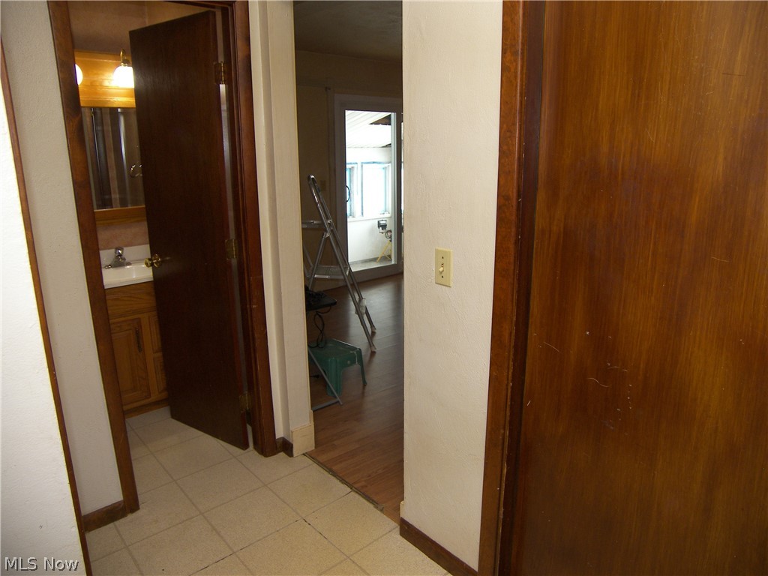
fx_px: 532
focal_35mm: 24
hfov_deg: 71.6
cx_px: 384
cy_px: 288
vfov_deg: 56.8
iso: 100
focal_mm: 5
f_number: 2.8
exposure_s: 1/30
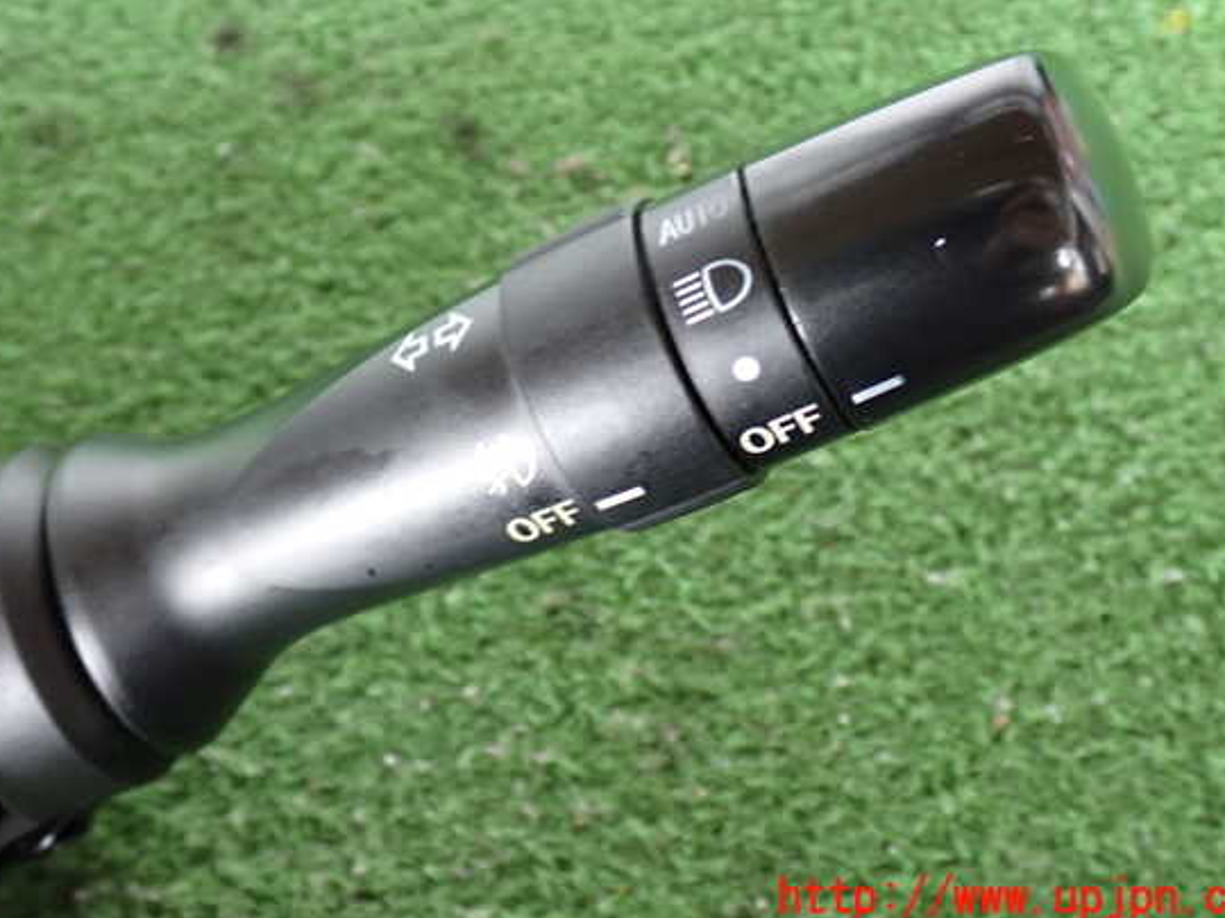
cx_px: 610
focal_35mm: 40
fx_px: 1416
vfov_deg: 35.9
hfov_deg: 46.8
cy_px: 417
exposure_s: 1/40
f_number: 2.5
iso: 640
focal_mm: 6.37
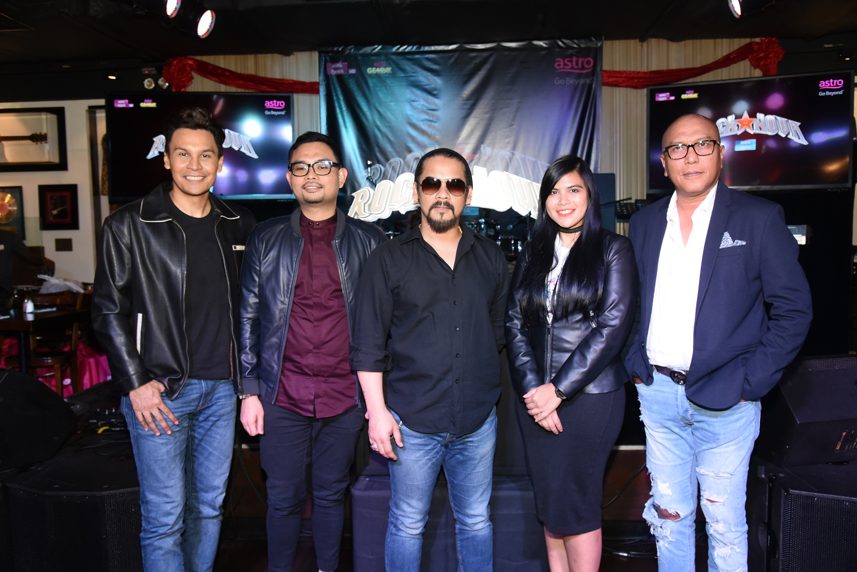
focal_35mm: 30
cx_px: 428
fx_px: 714
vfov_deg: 43.6
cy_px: 286
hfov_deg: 61.9
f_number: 5.6
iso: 2000
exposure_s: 1/125
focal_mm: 30
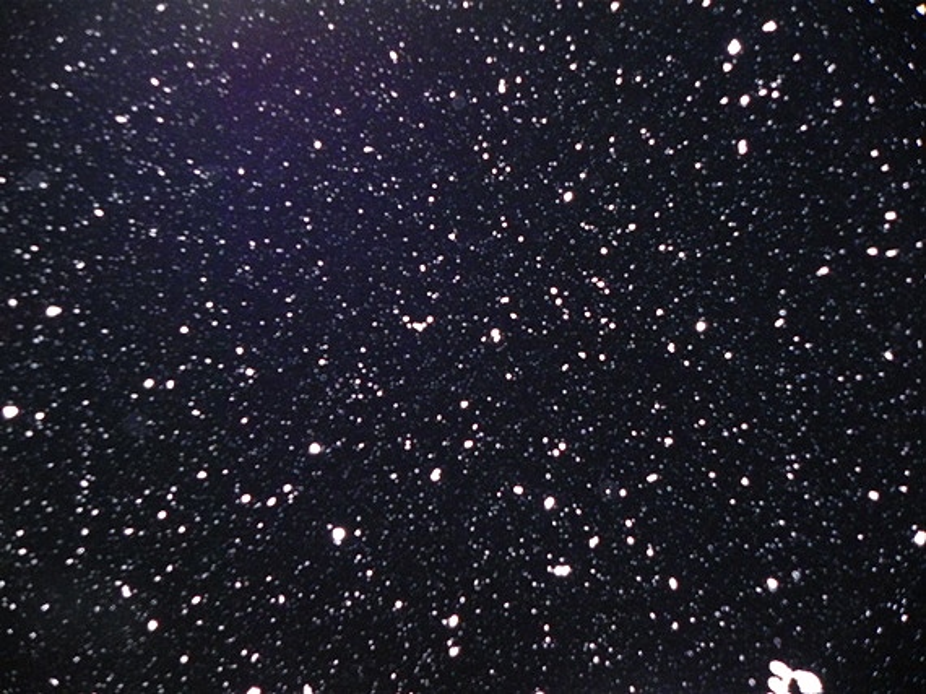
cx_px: 463
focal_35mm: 26
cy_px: 347
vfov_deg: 53.0
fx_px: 695
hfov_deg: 67.3
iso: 800
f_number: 2.8
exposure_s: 1/30
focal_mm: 4.6
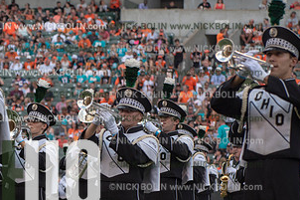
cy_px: 188
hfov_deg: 7.6
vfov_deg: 5.1
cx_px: 30
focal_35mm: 269
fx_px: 2240
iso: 400
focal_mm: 140
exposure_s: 1/1250
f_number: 5.6
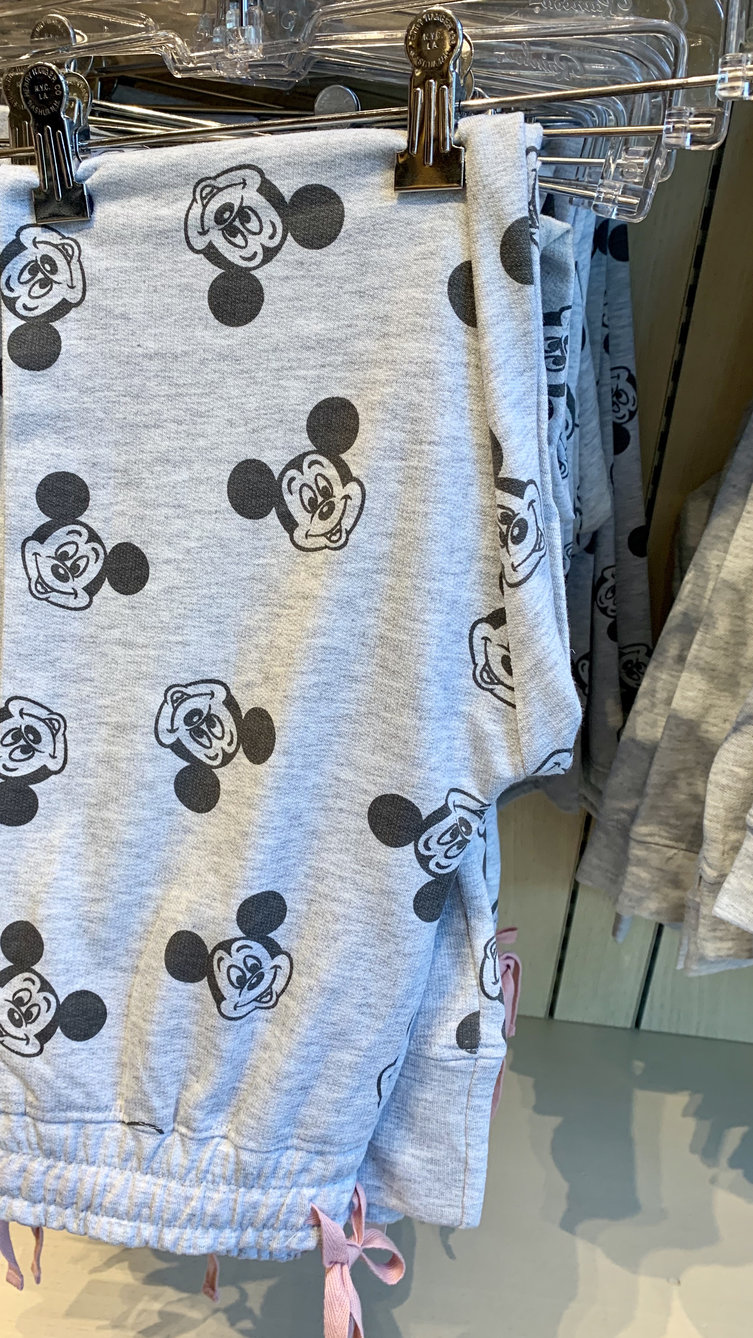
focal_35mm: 29
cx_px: 287
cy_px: 681
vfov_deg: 66.1
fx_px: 1029
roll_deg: -3.8
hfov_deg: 39.9
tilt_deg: -22.7
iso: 100
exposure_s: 1/120
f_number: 1.8
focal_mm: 4.25
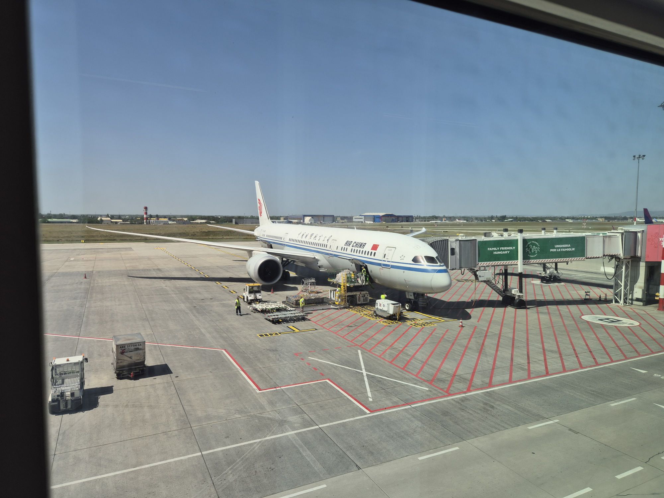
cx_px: 332
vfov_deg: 58.9
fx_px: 441
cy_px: 249
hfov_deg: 73.9
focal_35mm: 23
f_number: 1.8
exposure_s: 1/2064
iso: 25
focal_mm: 5.4
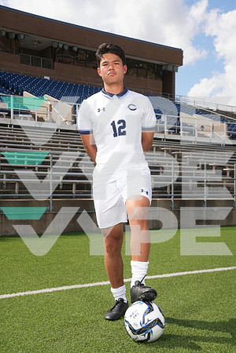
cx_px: 118
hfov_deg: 27.0
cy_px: 176
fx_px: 492
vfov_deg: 39.6
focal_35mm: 50
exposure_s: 1/200
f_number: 8
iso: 100
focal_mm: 50
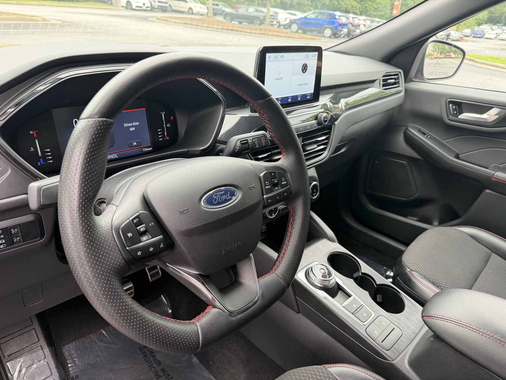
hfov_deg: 71.6
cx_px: 253
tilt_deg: -25.9
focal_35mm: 24
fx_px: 351
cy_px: 190
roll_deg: -3.4
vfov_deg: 56.8
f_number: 1.78
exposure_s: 1/129
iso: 200
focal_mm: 6.76
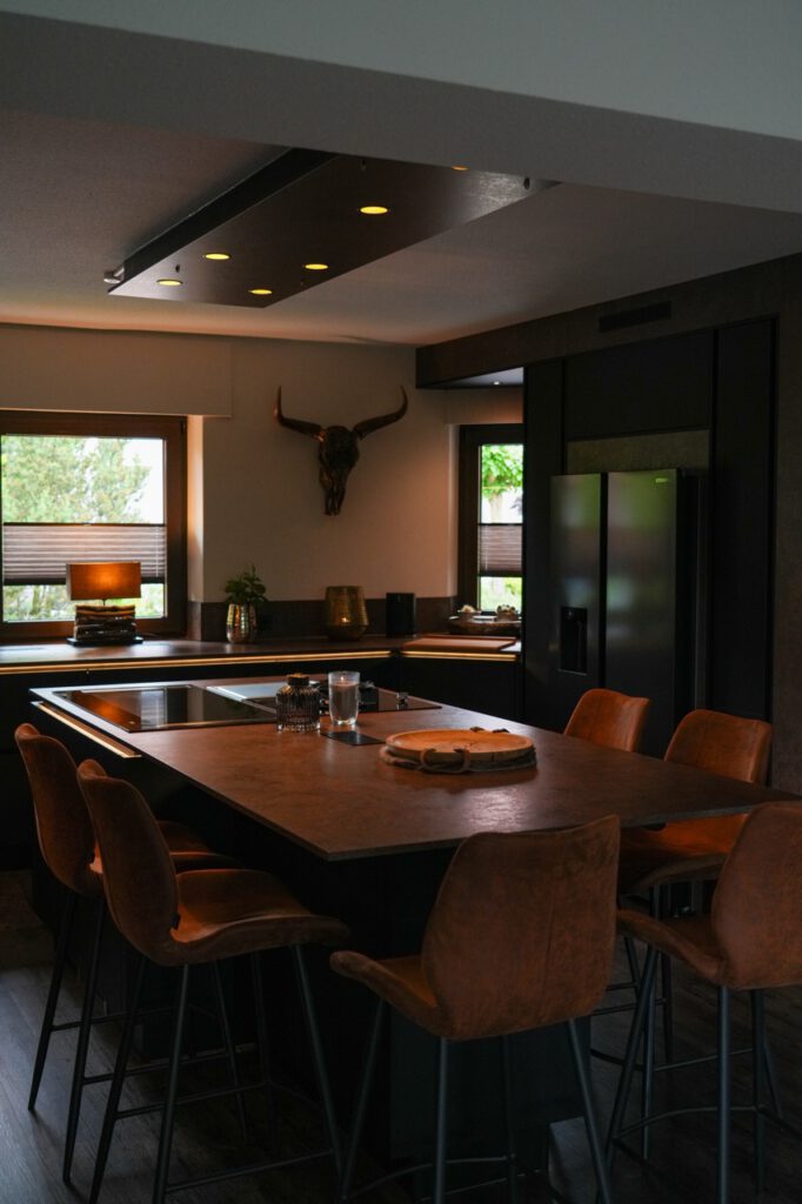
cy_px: 602
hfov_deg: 35.0
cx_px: 401
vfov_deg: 50.7
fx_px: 1271
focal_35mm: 38
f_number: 4
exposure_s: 1/125
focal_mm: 38
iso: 1600
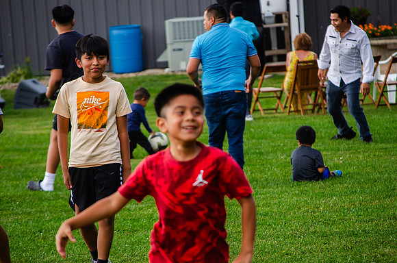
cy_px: 132
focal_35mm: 225
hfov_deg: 9.2
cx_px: 198
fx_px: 2476
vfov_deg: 6.1
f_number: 5.6
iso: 250
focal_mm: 150
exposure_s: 1/500
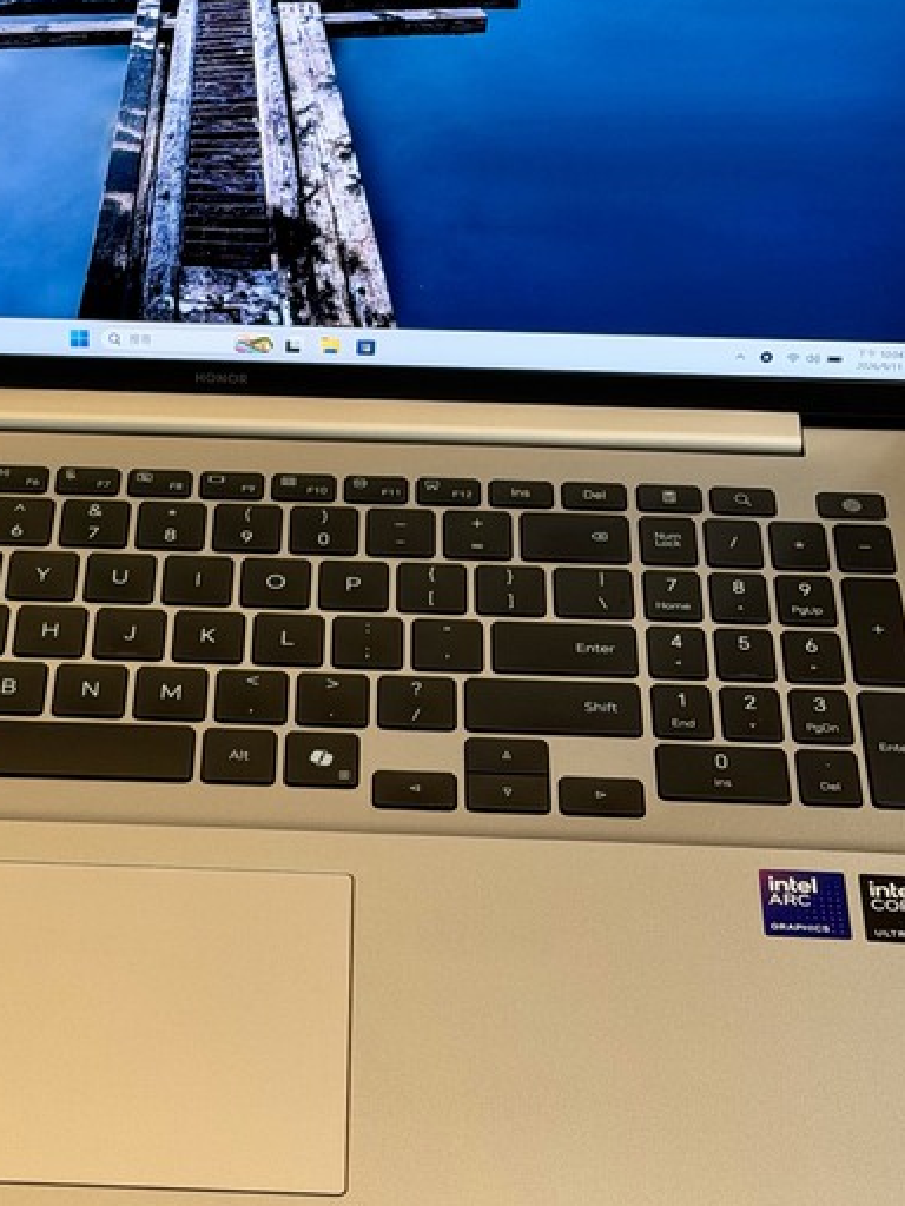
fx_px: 3137
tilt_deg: -42.2
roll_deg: -0.6
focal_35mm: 90
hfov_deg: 16.3
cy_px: 398
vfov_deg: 21.7
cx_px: 212
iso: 80
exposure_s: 1/60
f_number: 1.78
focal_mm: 6.76
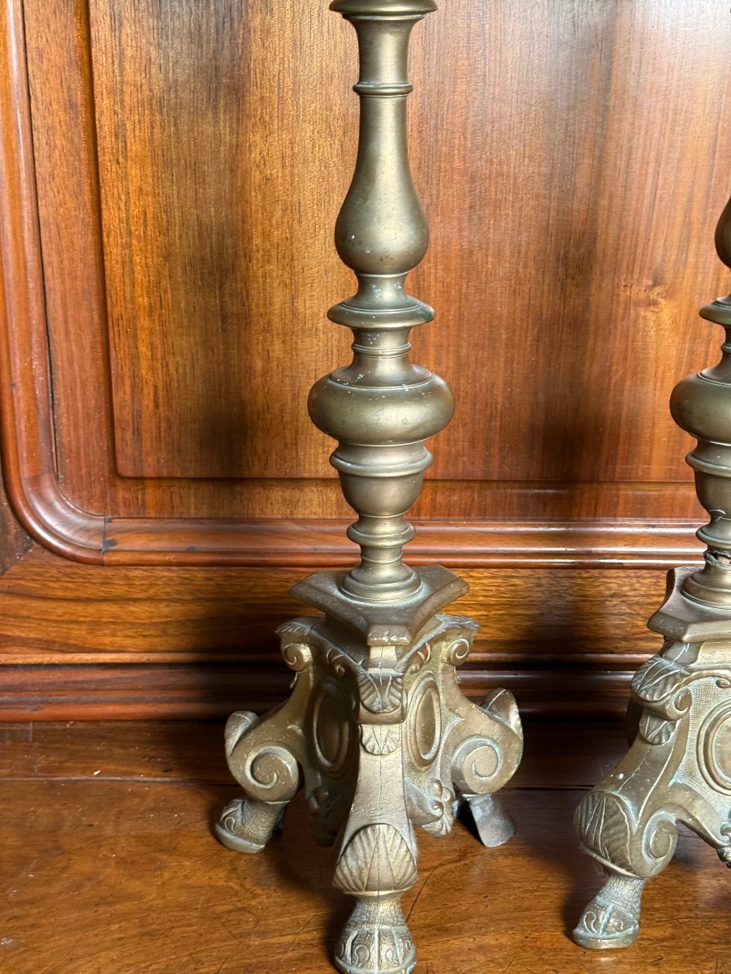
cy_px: 487
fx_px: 1352
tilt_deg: -17.9
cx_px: 366
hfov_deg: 30.3
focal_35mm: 48
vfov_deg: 39.7
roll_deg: -1.4
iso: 160
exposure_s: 1/60
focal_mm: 6.76
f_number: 1.78
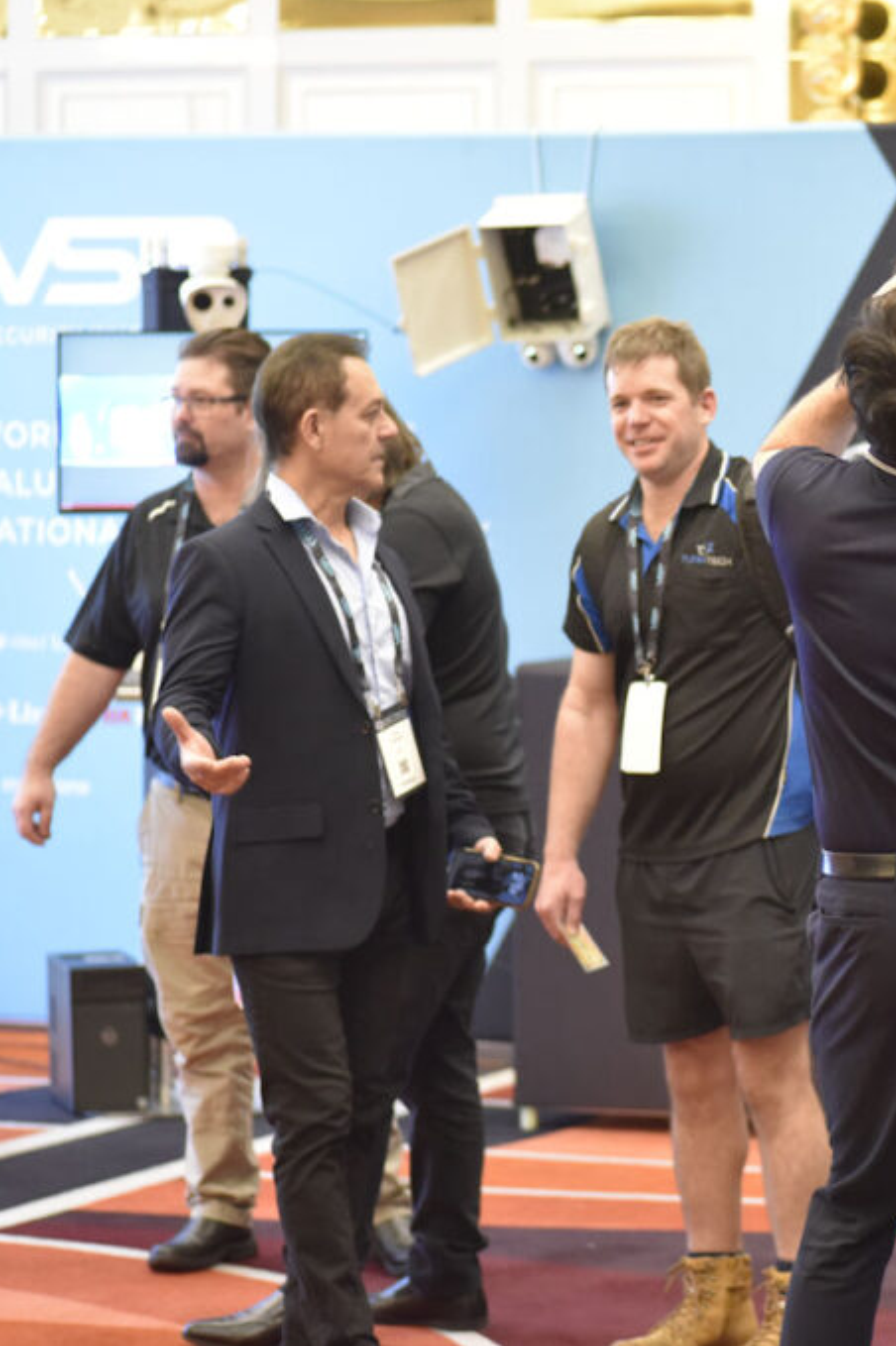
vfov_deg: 13.6
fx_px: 5643
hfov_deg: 9.0
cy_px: 670
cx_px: 904
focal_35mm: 151
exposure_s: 1/125
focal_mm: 100
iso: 5000
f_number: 2.8
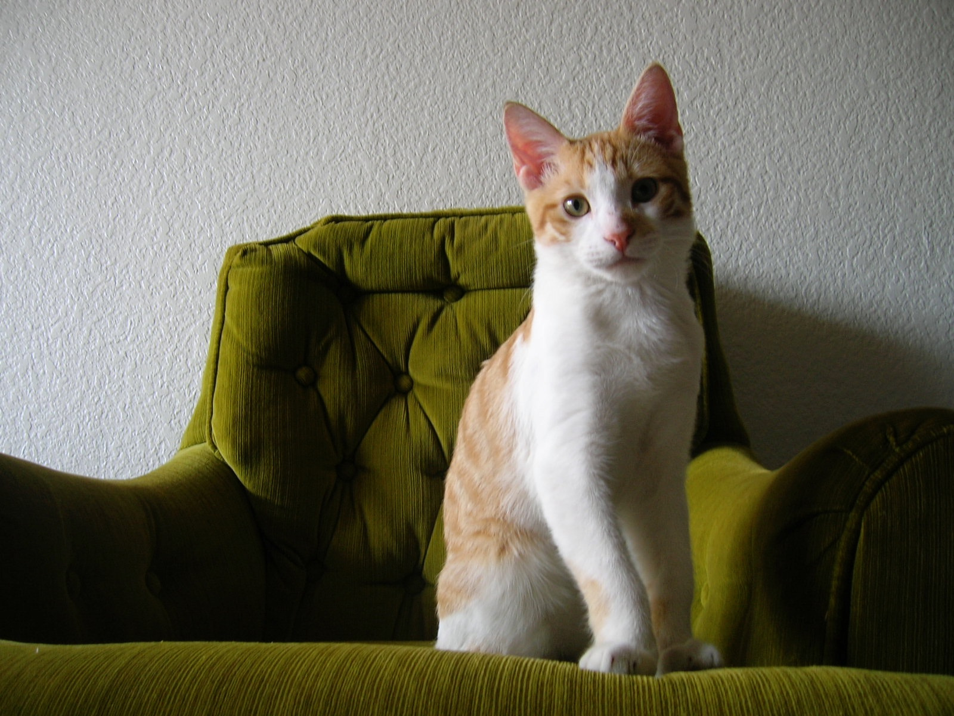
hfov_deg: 54.0
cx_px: 477
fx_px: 937
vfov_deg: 41.8
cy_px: 358
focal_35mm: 34
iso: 50
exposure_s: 1/13.4
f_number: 2.9
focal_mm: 5.7
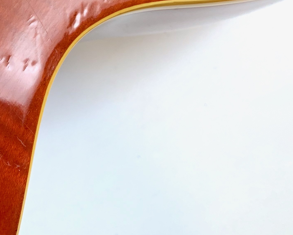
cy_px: -75
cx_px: -81
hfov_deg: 23.5
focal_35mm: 72
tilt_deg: -83.6
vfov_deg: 19.5
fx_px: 624
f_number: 1.8
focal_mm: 4.25
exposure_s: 1/100
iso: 80
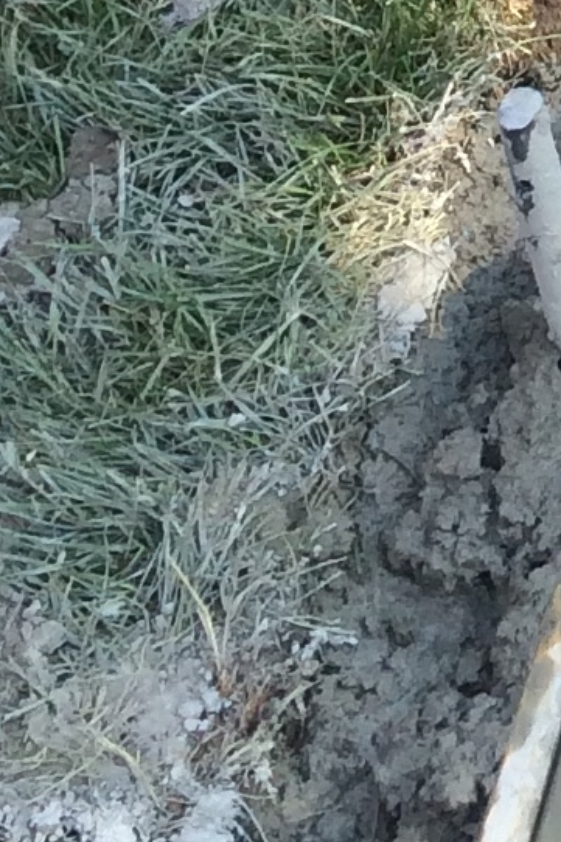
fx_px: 4397
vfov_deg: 9.9
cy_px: -999
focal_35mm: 188
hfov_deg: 6.6
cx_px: 1664
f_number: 2.2
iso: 32
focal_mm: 4.12
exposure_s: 1/179
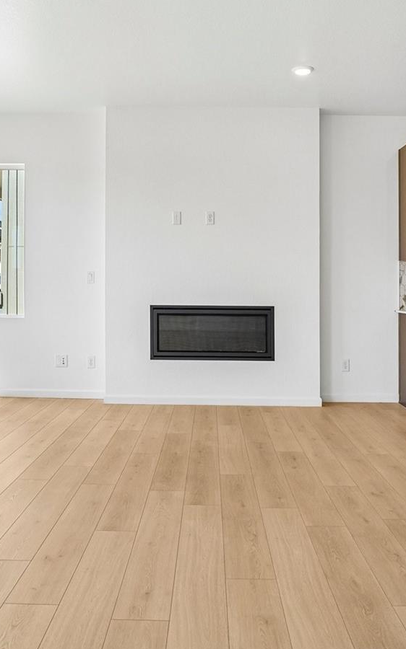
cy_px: 287
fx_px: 530
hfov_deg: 41.9
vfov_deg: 62.9
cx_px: 209
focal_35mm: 30
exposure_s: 1/60
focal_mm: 11
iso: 100
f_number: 8
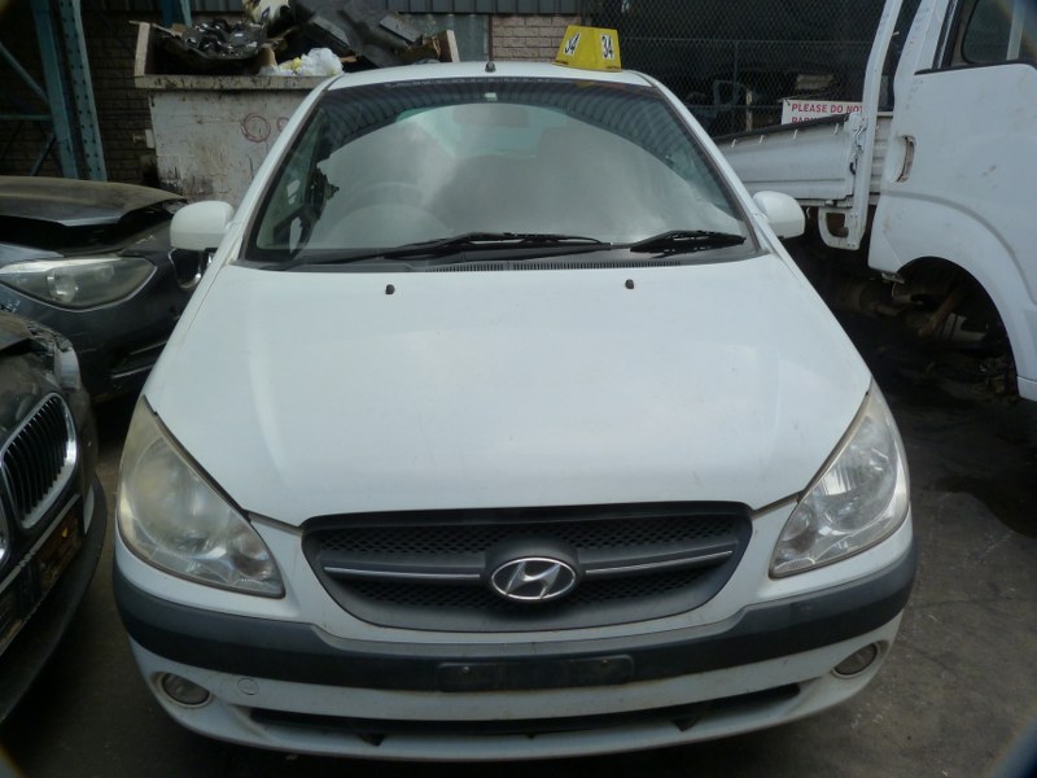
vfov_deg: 54.9
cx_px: 518
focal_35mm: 25
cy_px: 389
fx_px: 749
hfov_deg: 69.4
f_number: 4
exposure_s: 1/160
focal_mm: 4.5
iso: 125
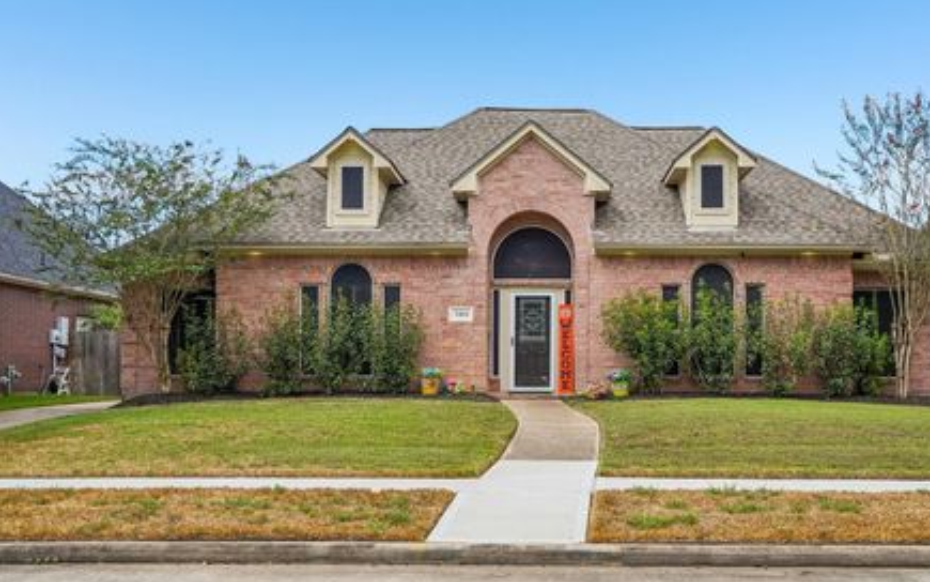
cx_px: 532
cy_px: 279
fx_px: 862
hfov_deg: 56.5
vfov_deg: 37.3
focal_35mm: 34
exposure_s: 1/1000
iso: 500
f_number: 8
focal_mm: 29
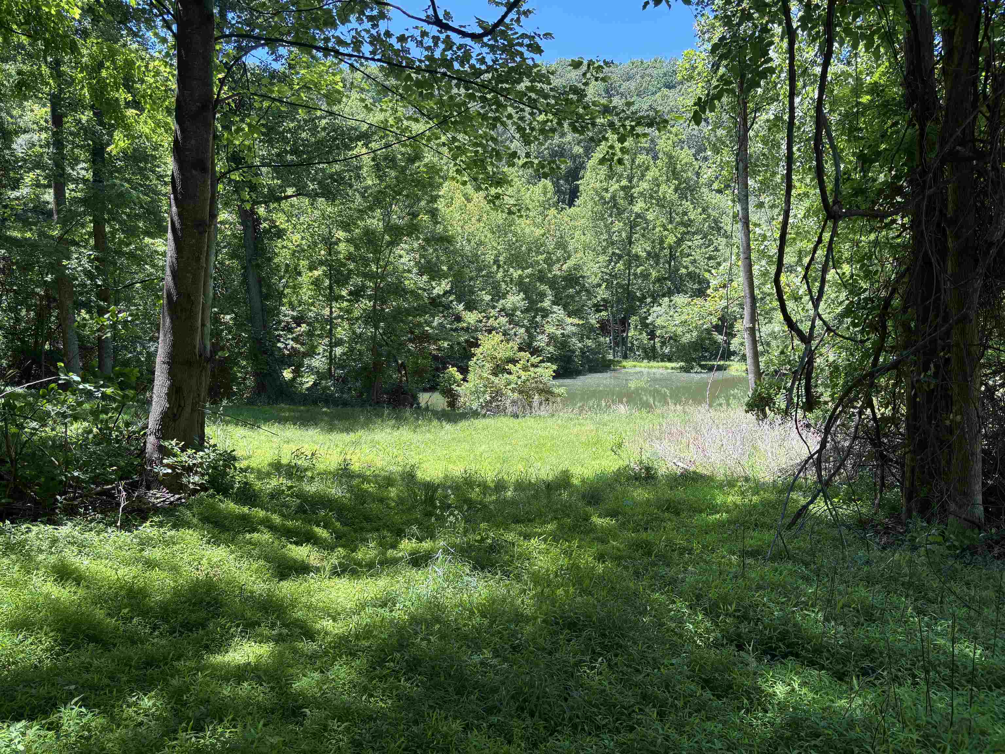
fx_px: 755
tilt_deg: -5.2
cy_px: 377
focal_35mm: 26
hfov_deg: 67.3
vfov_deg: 53.1
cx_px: 502
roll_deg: +0.9
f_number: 1.6
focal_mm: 5.96
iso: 50
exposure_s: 1/456
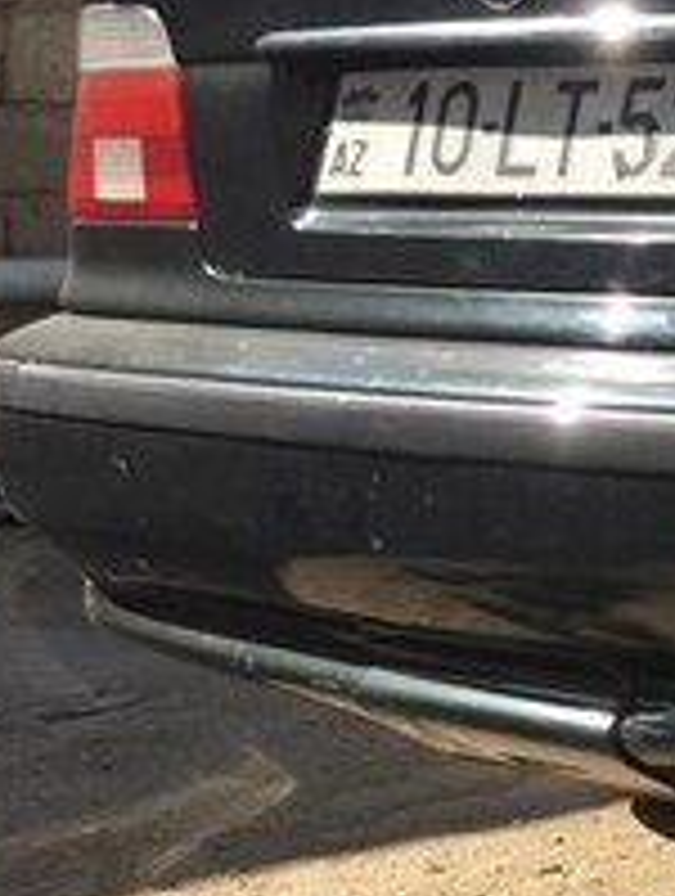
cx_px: 1278
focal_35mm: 96
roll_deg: -3.0
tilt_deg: -6.5
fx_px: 2488
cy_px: 407
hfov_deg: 13.6
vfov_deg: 20.4
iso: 32
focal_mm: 4.15
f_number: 2.2
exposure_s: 1/1099
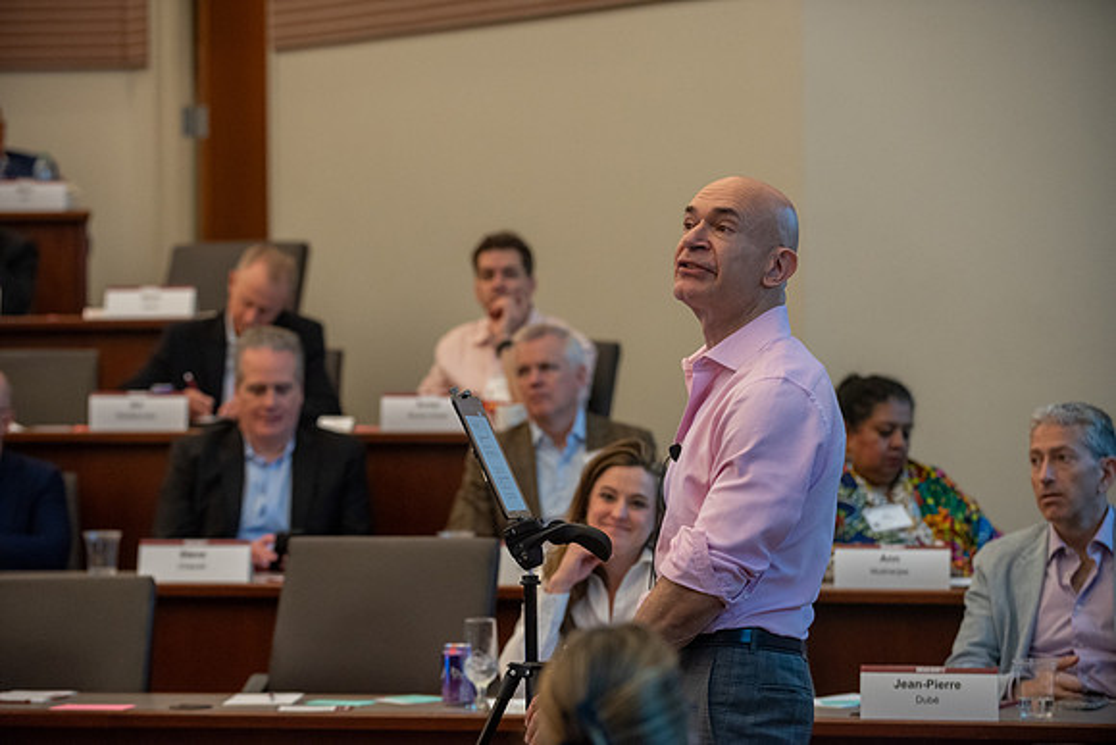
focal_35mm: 120
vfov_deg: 11.4
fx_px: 3729
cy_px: 372
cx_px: 558
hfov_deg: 17.0
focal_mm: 120
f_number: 3.2
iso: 2000
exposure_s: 1/200
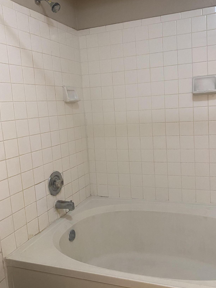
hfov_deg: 43.9
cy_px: 138
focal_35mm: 32
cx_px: 129
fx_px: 266
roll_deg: +3.1
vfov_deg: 56.8
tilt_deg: -6.5
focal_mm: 4.25
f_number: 1.8
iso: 200
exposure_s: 1/60
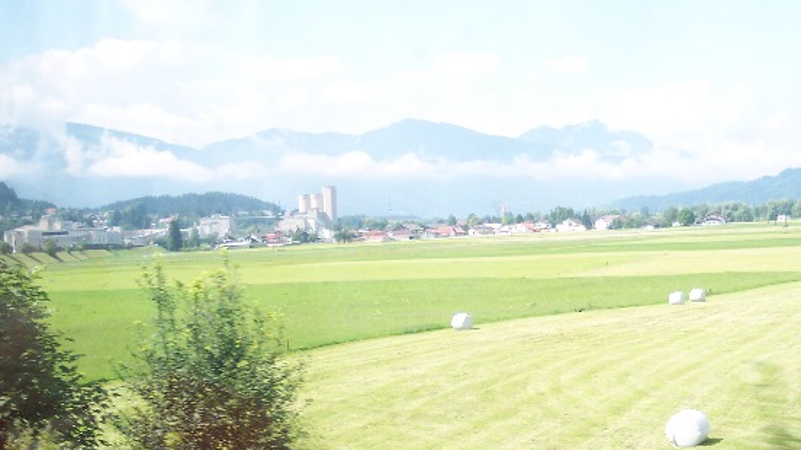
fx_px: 1274
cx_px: 461
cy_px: 255
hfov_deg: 34.8
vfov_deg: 20.0
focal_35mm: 60
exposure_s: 1/350
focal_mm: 8
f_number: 2.8
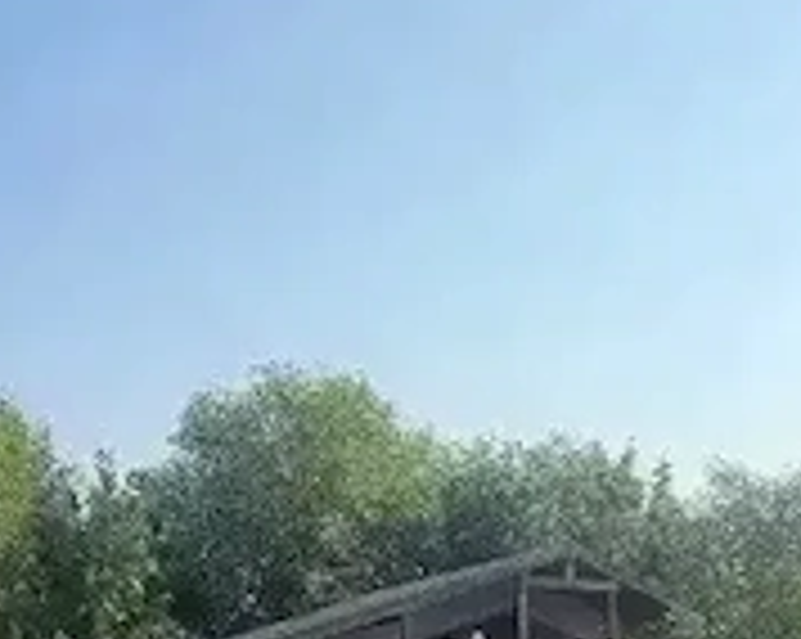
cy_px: 806
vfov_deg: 23.8
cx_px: 302
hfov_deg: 32.9
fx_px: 1350
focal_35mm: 57
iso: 40
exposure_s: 1/2000
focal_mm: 5.4
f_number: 1.8
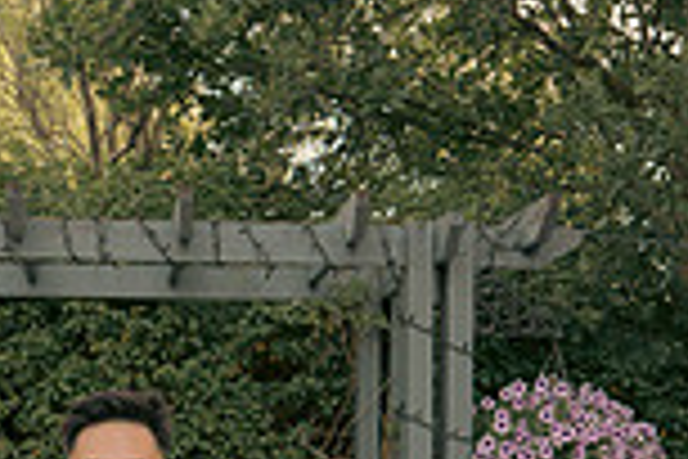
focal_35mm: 114
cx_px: 108
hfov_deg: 17.7
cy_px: 637
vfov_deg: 11.6
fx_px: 2178
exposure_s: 1/160
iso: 200
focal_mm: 30
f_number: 5.6
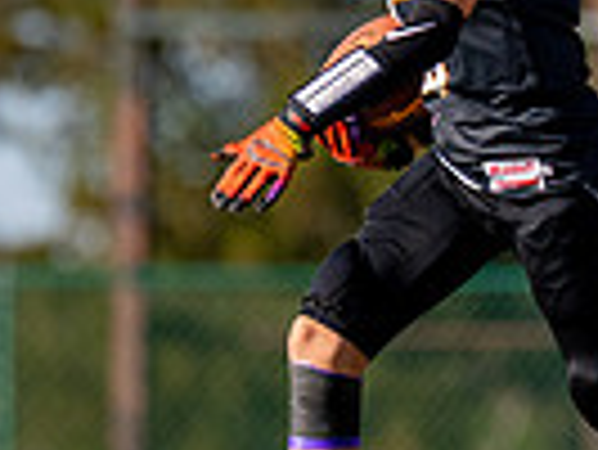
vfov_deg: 0.9
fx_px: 28322
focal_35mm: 1638
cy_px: 122
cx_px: 436
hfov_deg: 1.2
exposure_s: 1/3200
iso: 160
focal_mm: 200
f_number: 2.8
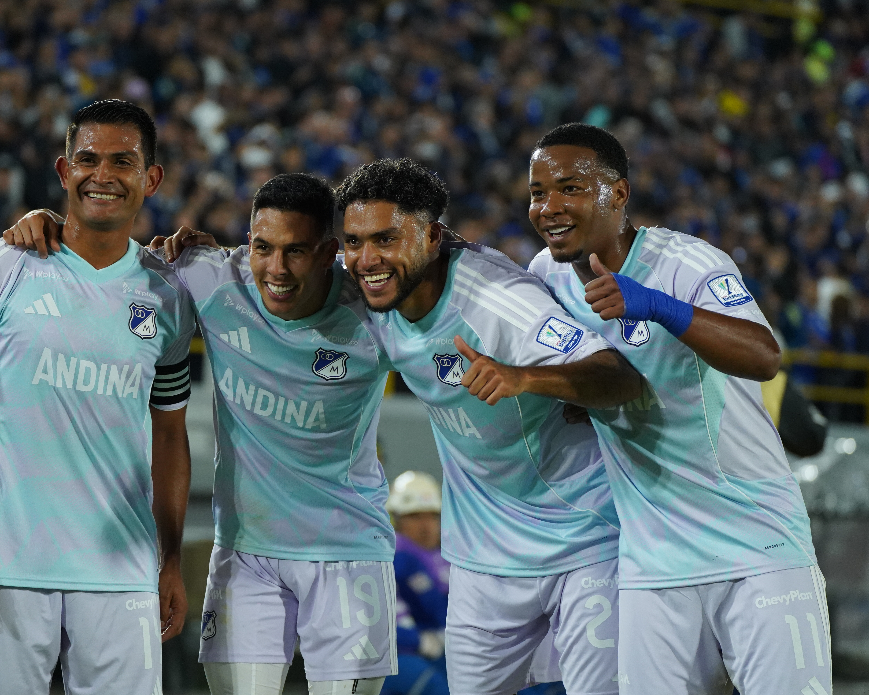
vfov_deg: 6.0
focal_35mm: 259
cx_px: 351
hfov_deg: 7.5
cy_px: 347
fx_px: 6661
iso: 5000
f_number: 5.6
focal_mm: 229
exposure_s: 1/1000
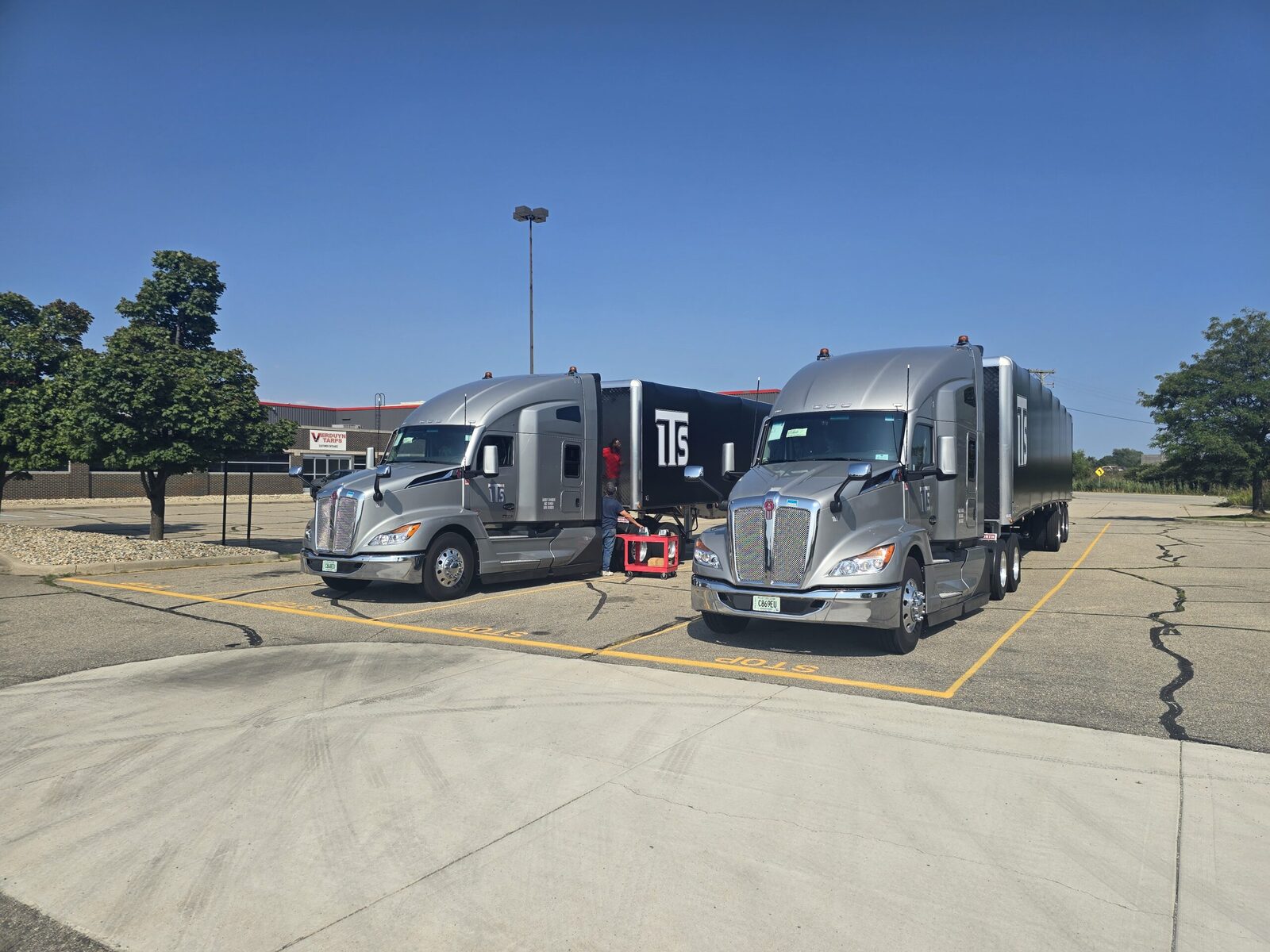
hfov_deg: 73.9
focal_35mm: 23
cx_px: 635
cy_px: 476
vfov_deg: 58.9
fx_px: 844
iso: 12
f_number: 1.7
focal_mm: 6.3
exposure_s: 1/1139
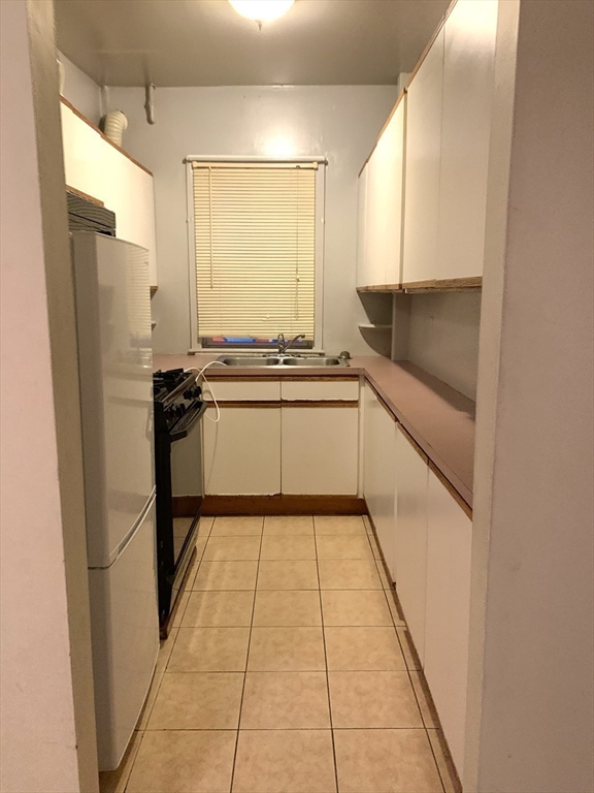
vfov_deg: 67.3
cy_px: 396
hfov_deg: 53.1
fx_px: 595
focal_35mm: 26
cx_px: 297
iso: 400
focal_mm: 4.25
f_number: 1.8
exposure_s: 1/30
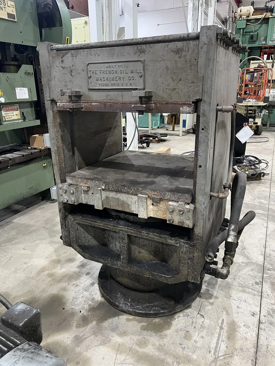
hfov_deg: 53.1
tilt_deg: -18.8
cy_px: 183
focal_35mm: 26
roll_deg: +0.8
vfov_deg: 67.3
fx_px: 275
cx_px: 138
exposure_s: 1/60
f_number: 1.5
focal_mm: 5.7
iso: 160
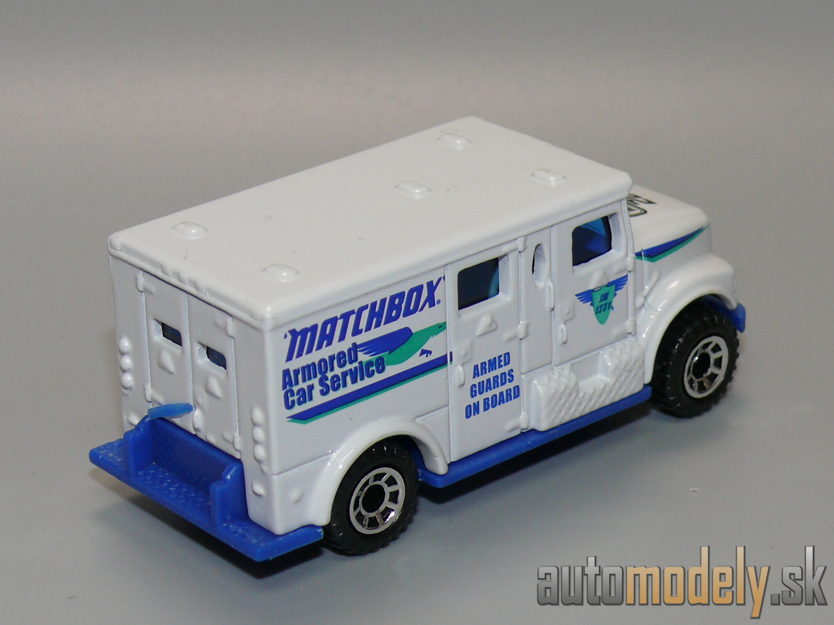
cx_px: 417
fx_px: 2819
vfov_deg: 12.7
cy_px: 312
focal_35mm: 117
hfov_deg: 16.8
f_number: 4
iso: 100
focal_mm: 14.4
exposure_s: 1/30
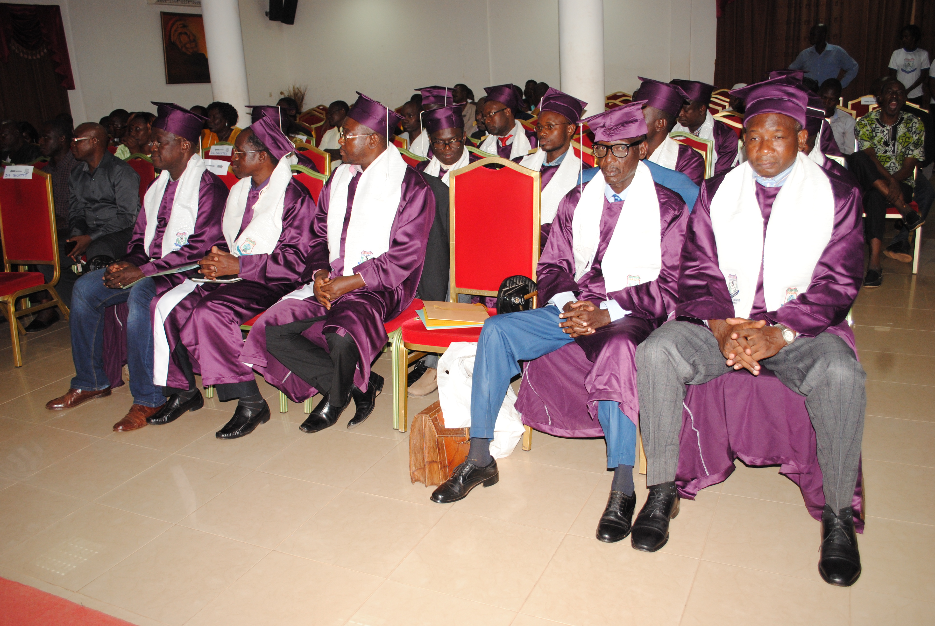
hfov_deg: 61.9
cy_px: 313
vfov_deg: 43.7
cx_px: 468
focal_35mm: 30
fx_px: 780
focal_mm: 20
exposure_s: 1/125
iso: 400
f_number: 3.8
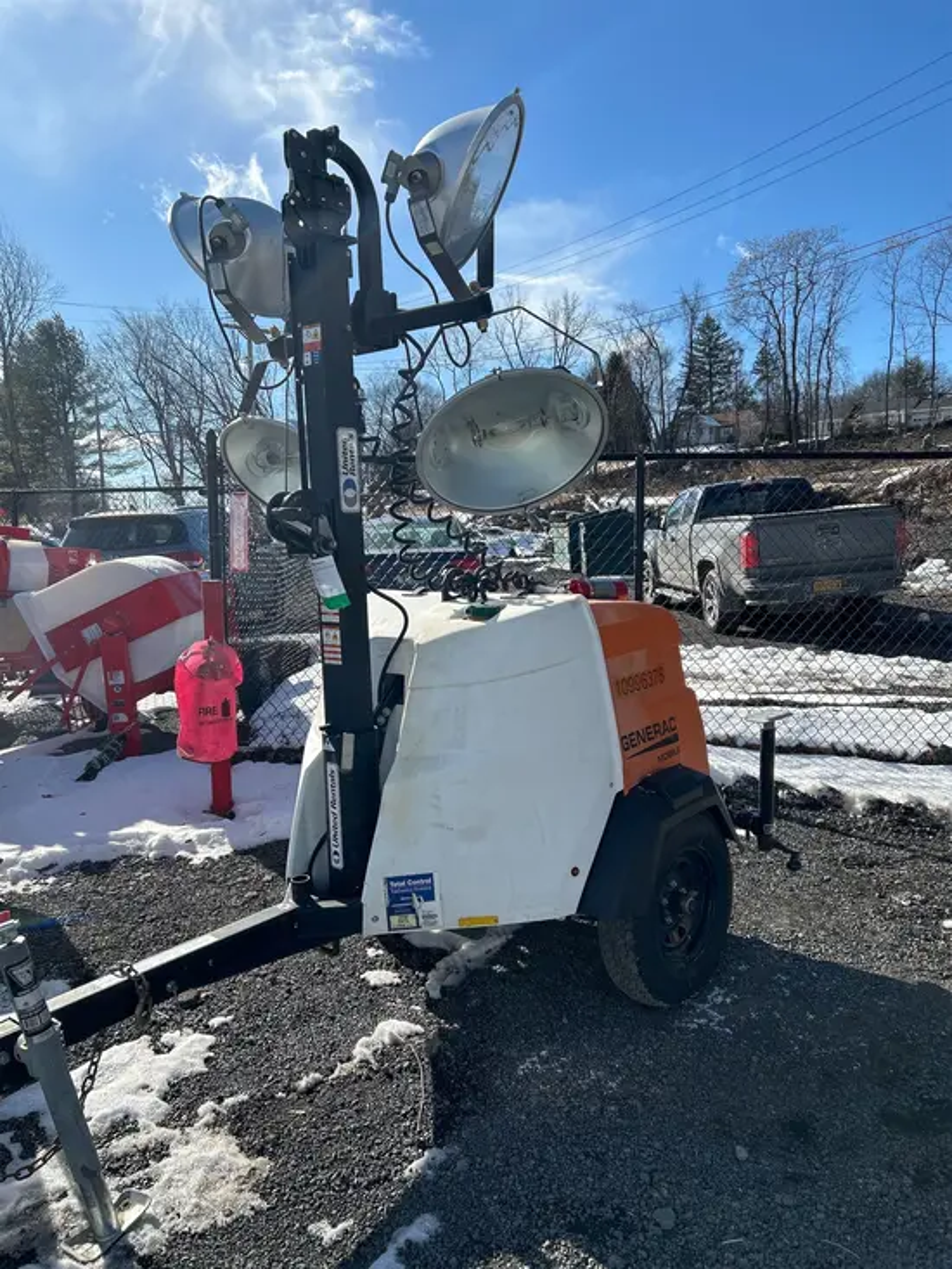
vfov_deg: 67.3
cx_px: 476
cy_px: 634
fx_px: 953
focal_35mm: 26
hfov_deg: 53.1
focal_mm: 5.7
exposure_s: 1/3704
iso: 50
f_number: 1.5
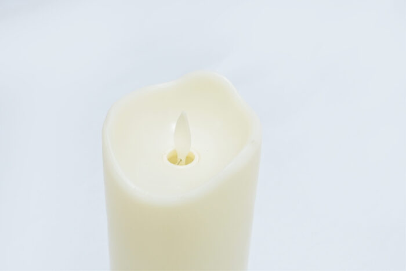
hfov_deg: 38.2
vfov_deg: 26.0
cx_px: 203
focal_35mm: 52
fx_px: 587
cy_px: 136
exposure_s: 1/160
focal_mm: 35
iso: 2500
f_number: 9
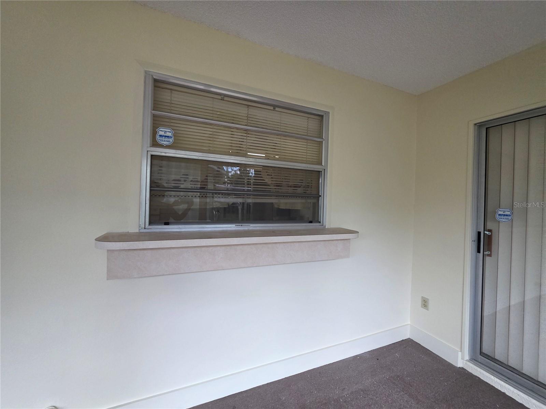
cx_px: 273
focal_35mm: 13
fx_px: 205
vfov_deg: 89.9
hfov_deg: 106.2
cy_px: 204
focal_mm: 2.2
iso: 320
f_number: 1.9
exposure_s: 1/359
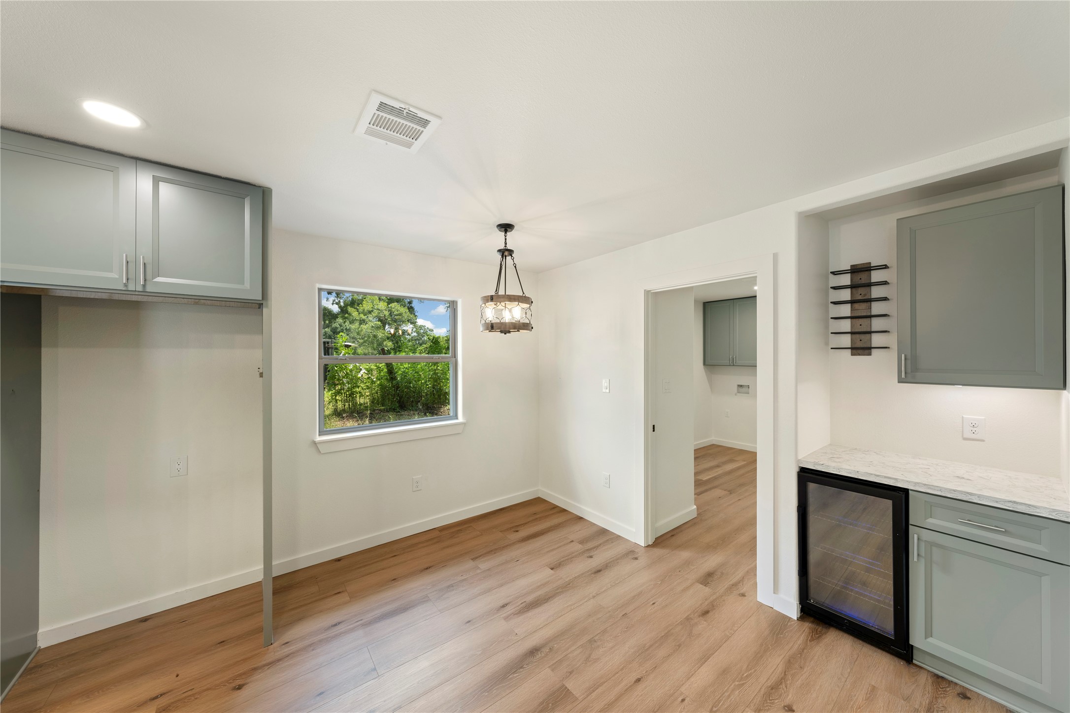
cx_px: 535
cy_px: 356
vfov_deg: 90.0
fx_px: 357
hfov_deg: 112.6
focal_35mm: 12
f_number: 8
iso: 100
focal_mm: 12
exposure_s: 1/10
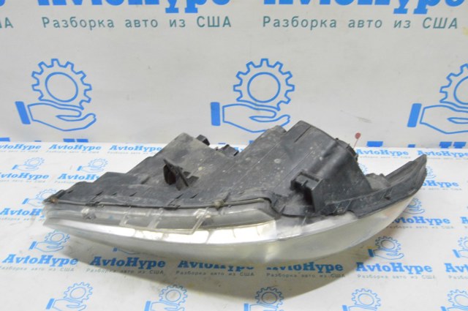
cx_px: 234
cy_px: 156
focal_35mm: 33
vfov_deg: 39.9
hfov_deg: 57.3
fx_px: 428
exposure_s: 1/15
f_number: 20
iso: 6400
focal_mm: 22
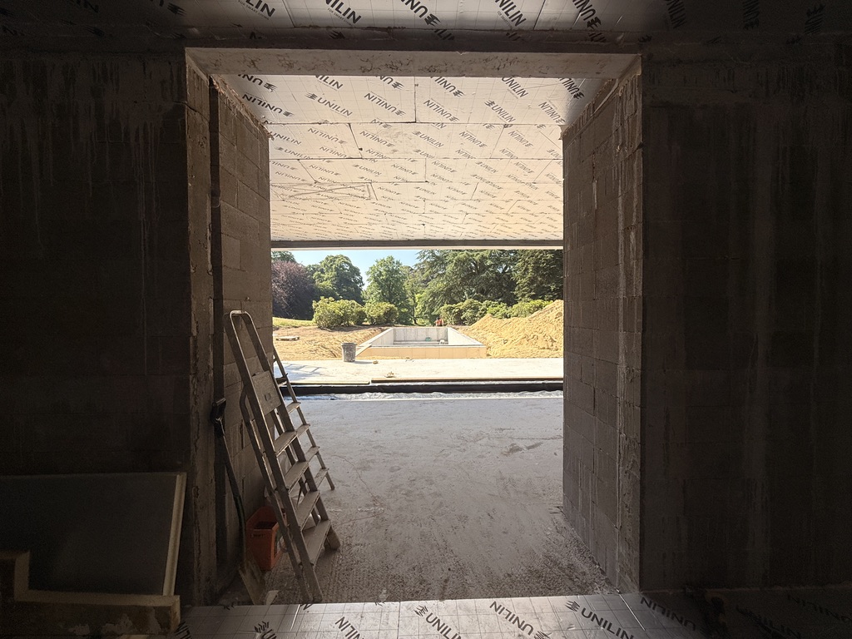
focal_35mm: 14
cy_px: 320
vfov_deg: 85.7
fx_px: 345
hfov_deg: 102.1
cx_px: 426
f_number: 2.2
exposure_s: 1/1285
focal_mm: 2.22
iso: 50
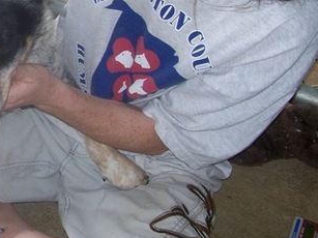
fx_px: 826
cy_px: 33
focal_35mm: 90
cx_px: -47
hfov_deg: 20.6
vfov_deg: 16.2
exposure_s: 1/64
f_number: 2.7
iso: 80
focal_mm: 6
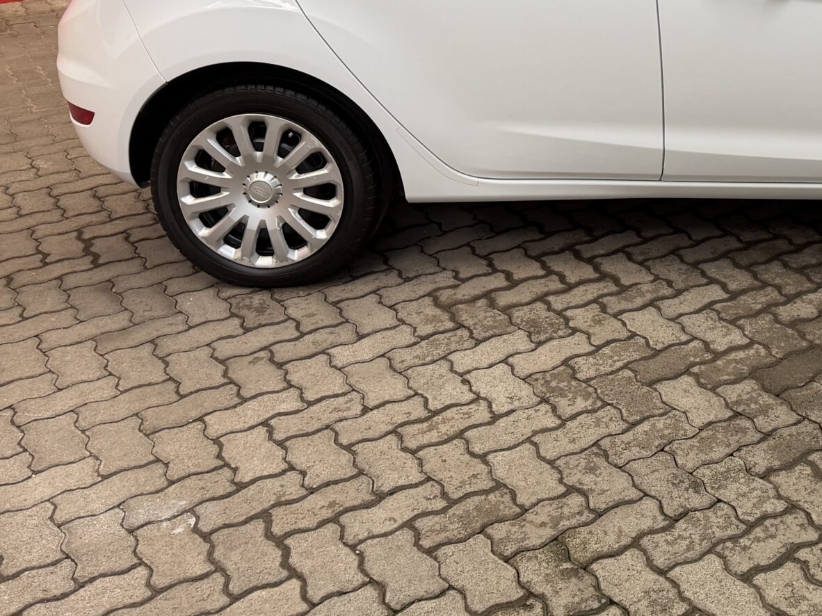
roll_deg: +0.7
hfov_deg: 34.5
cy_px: 2
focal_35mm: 52
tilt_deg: -14.9
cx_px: 762
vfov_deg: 26.5
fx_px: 1235
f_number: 1.78
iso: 125
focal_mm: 6.76
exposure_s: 1/121
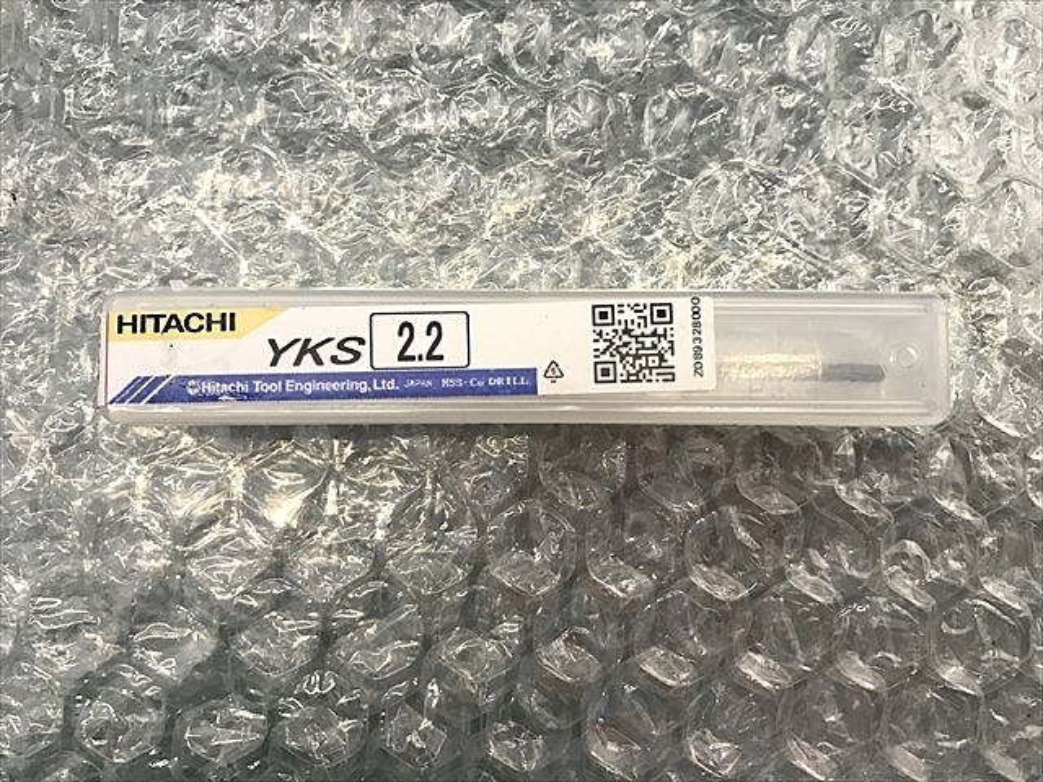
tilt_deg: -86.3
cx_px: 522
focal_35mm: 28
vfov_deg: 49.7
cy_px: 391
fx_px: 844
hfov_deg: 63.4
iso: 32
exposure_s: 1/33
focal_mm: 3.99
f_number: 1.8
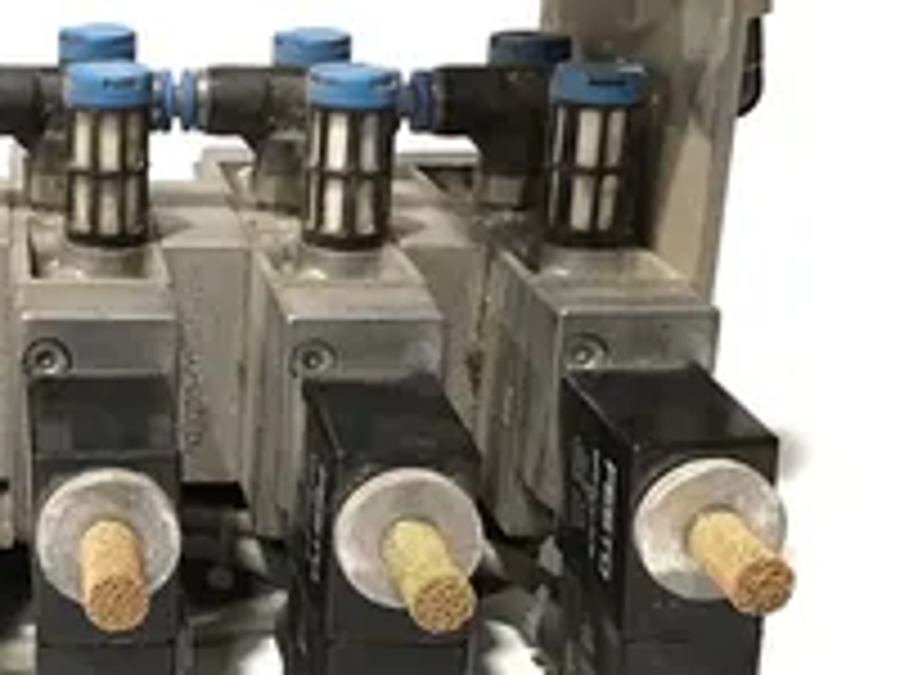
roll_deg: +0.6
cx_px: 58
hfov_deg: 29.6
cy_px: 315
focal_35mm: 62
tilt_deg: -19.2
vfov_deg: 23.6
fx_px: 1612
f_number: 2.4
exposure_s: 1/15
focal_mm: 3.3
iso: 200
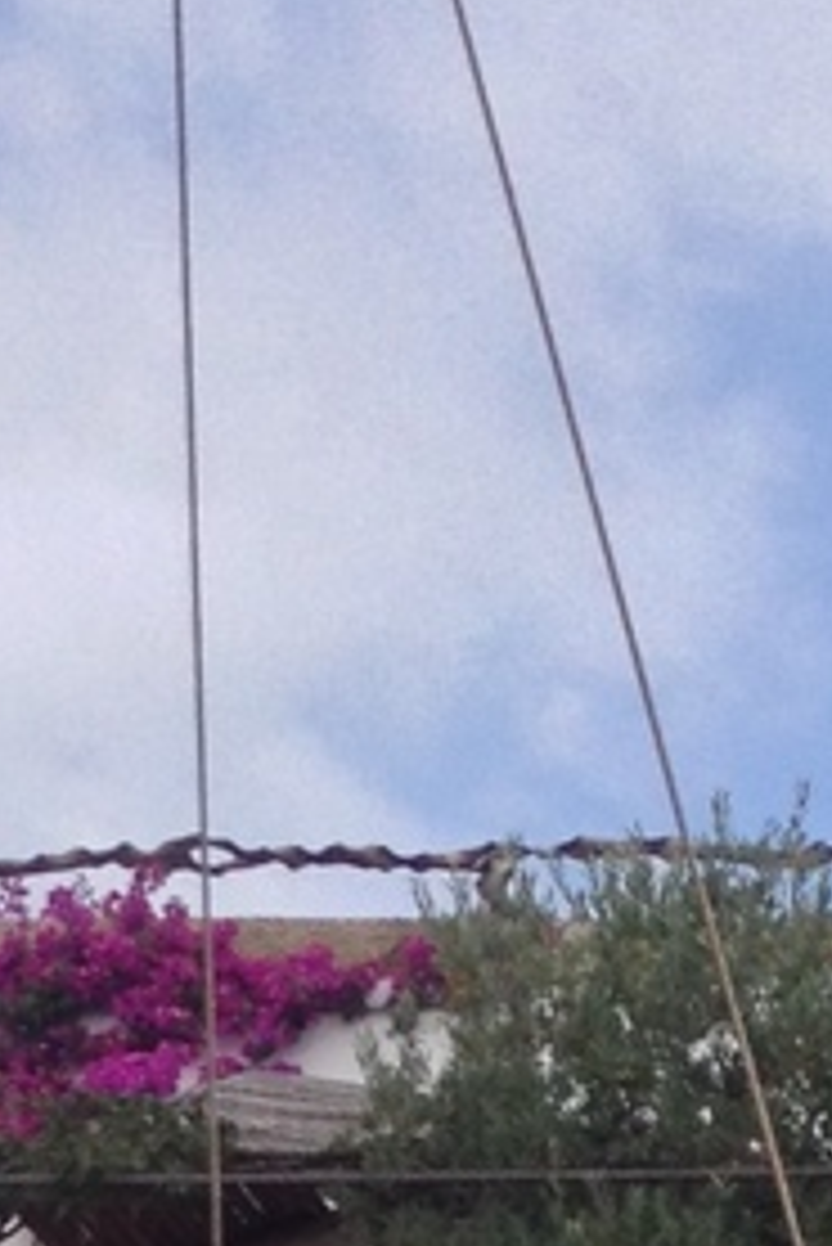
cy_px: 2843
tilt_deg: -3.5
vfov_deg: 9.0
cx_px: -81
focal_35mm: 210
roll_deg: +0.1
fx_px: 7270
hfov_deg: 6.5
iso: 50
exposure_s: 1/1381
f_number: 2.4
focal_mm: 4.28
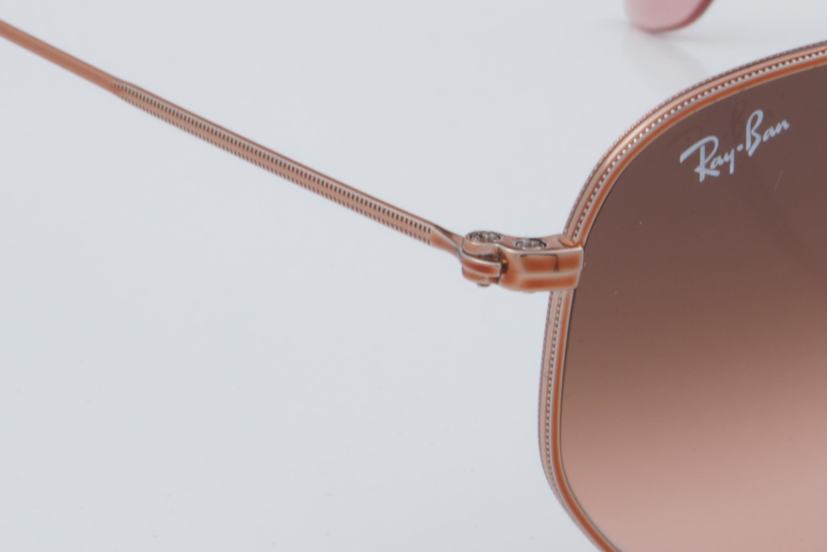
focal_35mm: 191
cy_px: 140
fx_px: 4388
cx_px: 730
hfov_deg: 10.7
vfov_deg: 7.2
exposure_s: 1/4
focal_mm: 50
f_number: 32
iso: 100
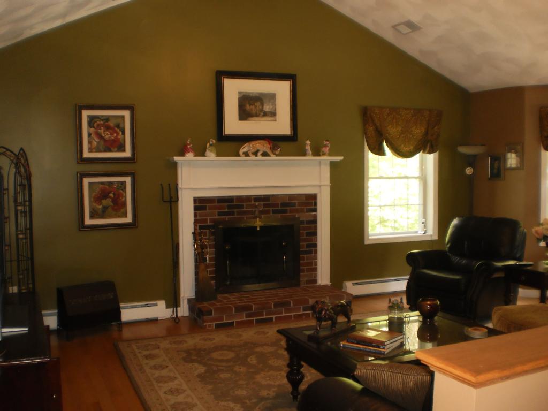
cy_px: 206
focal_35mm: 36
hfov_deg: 51.4
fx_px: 570
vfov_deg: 39.7
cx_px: 274
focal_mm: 6.3
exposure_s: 1/30
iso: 200
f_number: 3.1
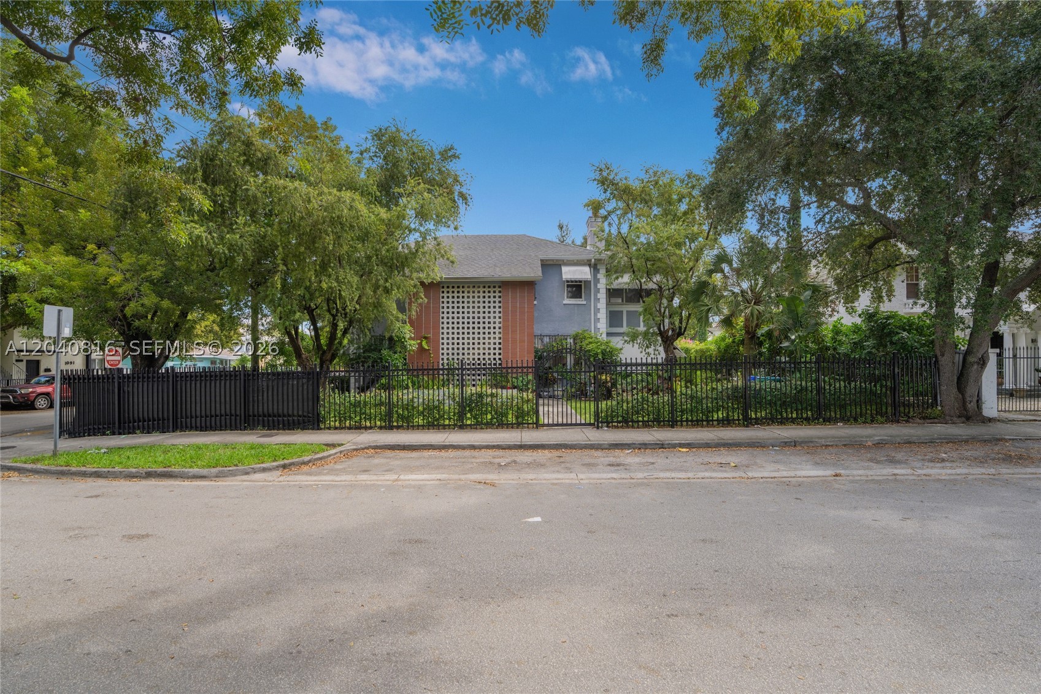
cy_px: 347
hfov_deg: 96.7
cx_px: 520
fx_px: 463
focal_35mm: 16
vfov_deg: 73.7
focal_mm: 16
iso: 100
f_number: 8
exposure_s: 1/160
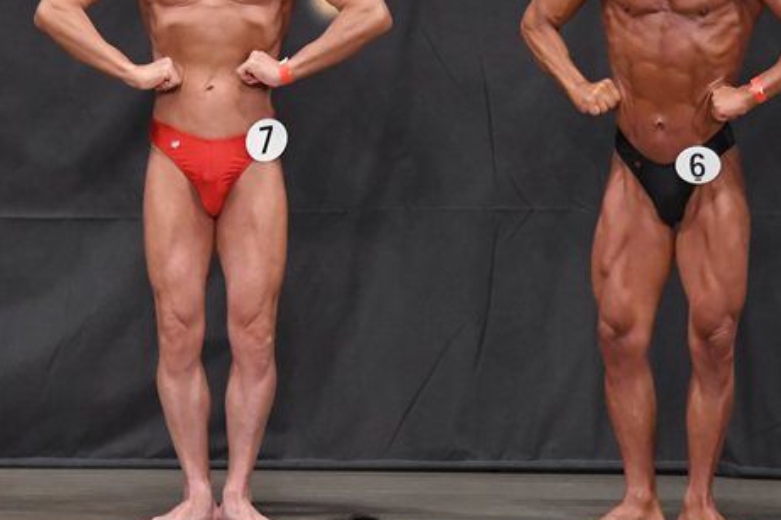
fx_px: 8197
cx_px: 330
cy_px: 163
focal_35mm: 378
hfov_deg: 5.5
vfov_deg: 3.6
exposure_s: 1/400
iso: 5000
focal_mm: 150
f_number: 5.6
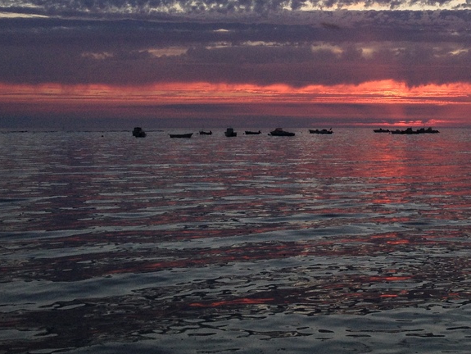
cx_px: 409
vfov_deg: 19.8
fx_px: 994
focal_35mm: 73
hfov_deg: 25.9
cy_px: 39
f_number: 2.4
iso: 50
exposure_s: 1/170
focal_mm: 4.28
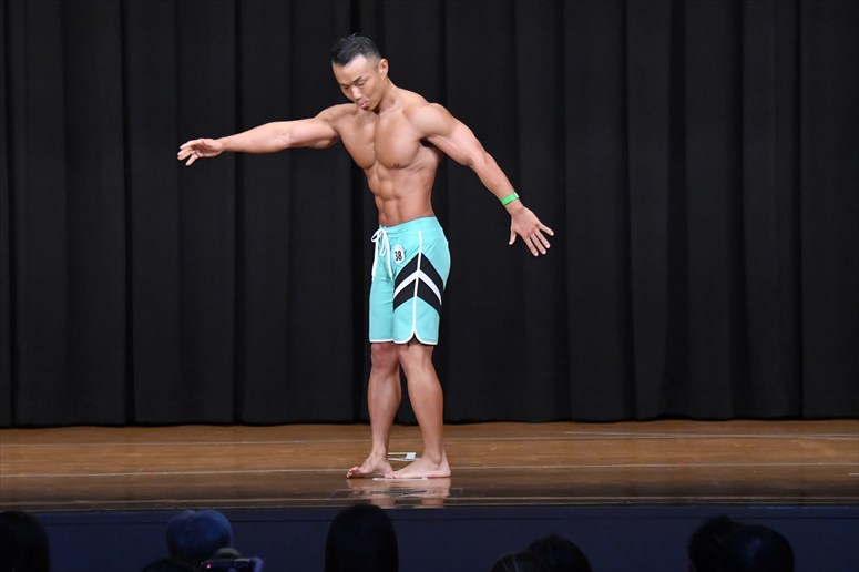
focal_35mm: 217
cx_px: 430
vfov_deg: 6.3
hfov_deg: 9.5
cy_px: 286
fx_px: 5175
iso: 8000
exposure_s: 1/400
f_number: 5.6
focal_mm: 145
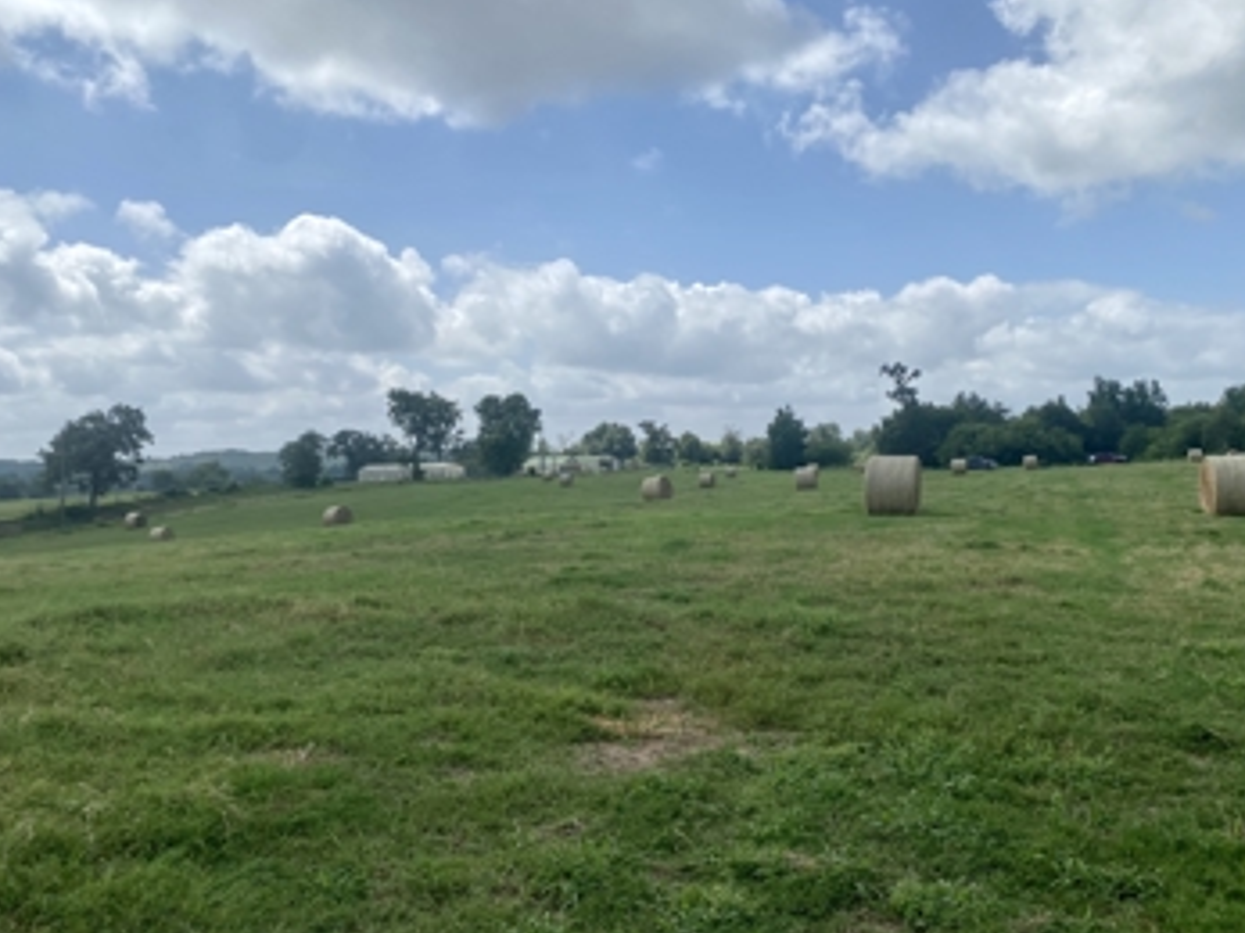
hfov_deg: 59.8
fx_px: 1079
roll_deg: +1.7
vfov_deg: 46.8
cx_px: 689
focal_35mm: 30
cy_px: 441
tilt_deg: -0.9
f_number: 1.8
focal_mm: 4.25
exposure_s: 1/4444
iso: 32
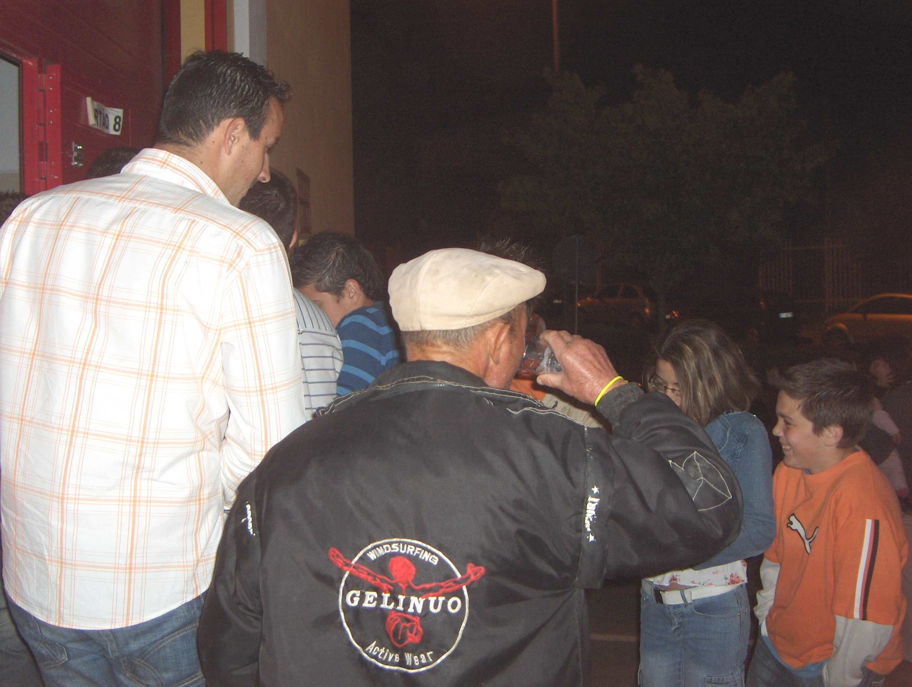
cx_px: 432
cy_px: 330
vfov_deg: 34.4
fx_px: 1108
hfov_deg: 44.7
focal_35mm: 42
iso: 100
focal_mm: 8
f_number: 2.8
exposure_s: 1/60
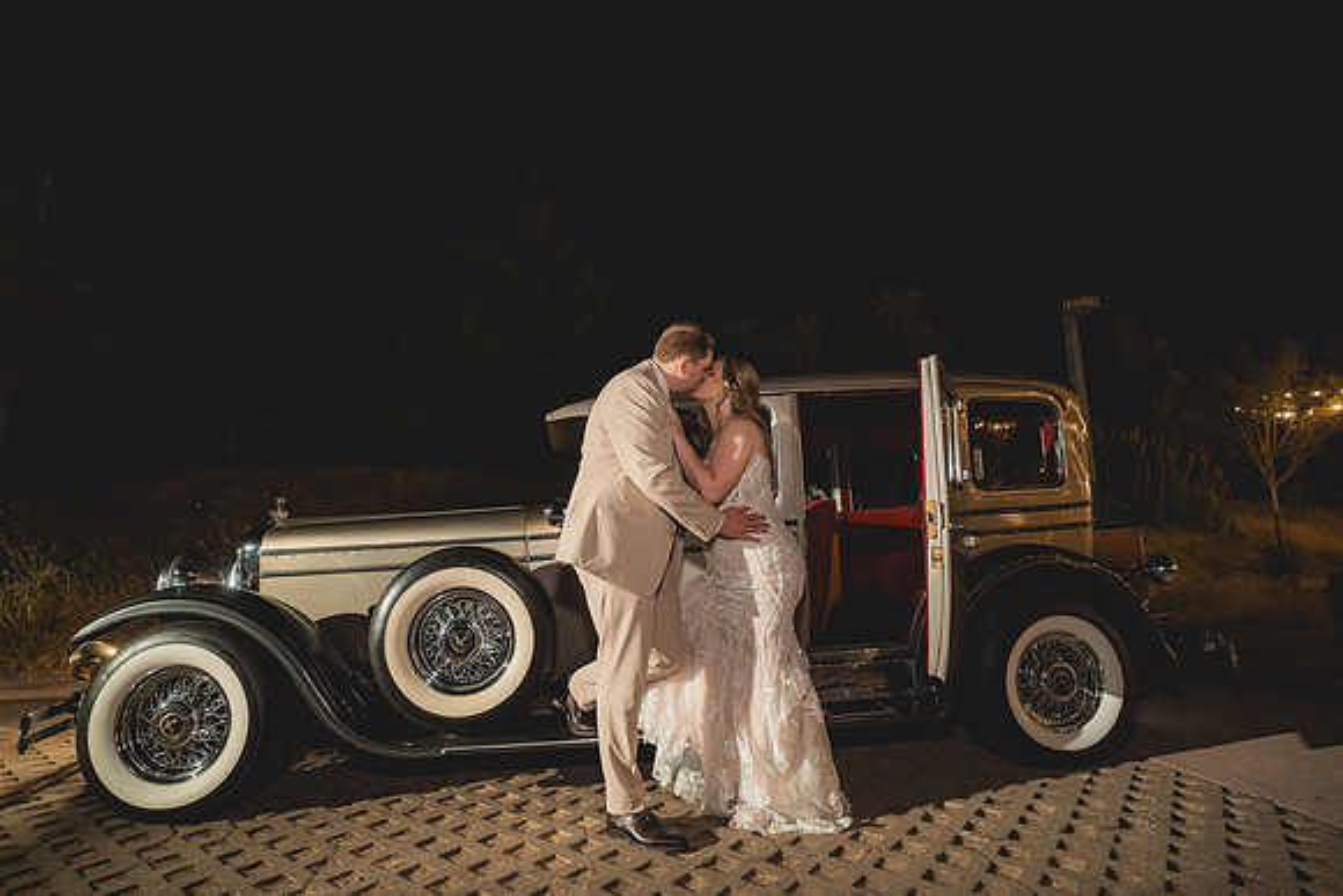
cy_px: 448
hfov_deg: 90.0
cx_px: 672
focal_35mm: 18
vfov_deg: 67.4
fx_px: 672
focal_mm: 18
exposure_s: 1/125
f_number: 2.8
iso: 3200
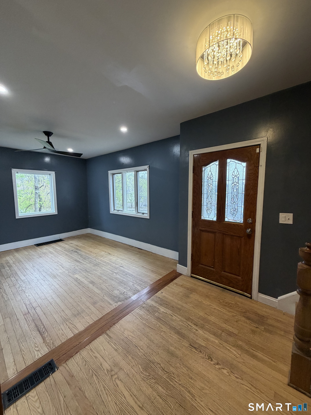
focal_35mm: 14
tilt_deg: -6.1
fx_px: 168
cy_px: 208
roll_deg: +0.4
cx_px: 156
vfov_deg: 102.1
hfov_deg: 85.7
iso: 200
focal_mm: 2.22
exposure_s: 1/60
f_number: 2.2
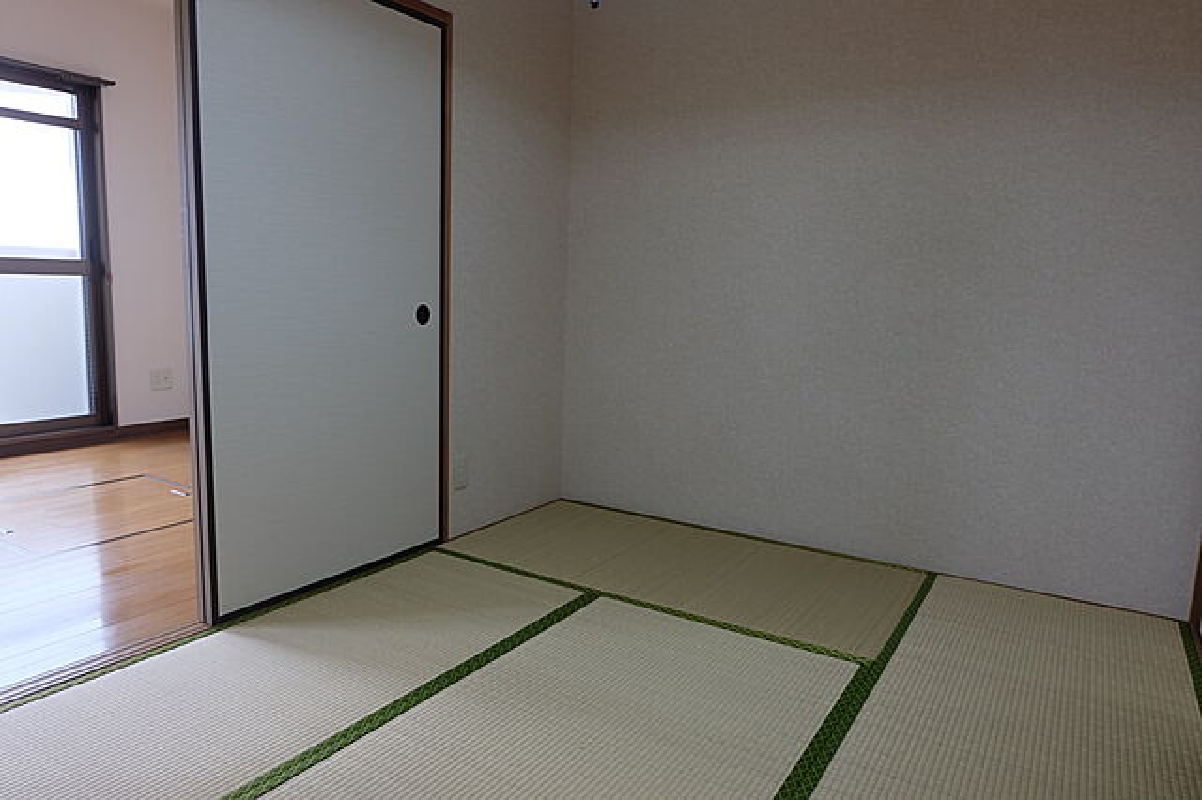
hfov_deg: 73.8
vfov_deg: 53.1
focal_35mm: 24
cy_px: 400
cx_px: 601
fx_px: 801
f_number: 3.5
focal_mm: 16
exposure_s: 1/120
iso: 400
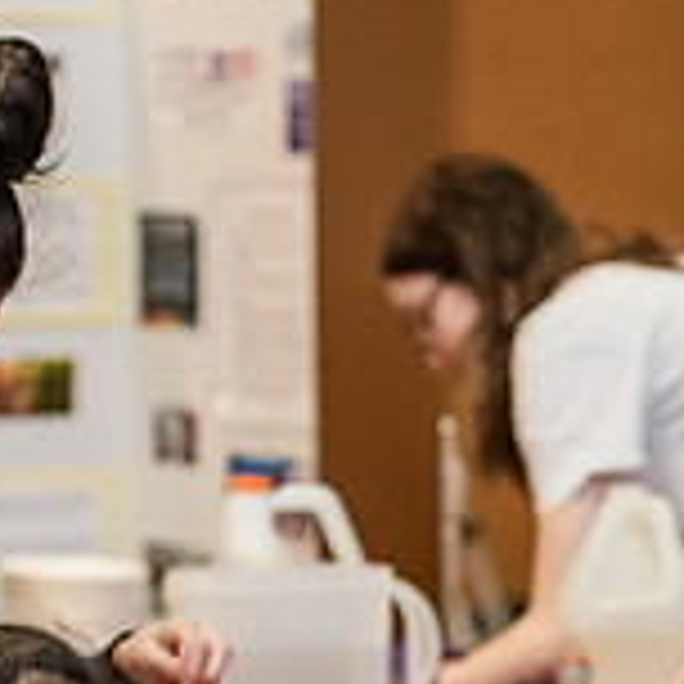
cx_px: 626
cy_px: 592
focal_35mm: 227
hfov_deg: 7.7
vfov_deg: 7.7
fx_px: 5075
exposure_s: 1/200
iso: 1600
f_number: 3.2
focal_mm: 70
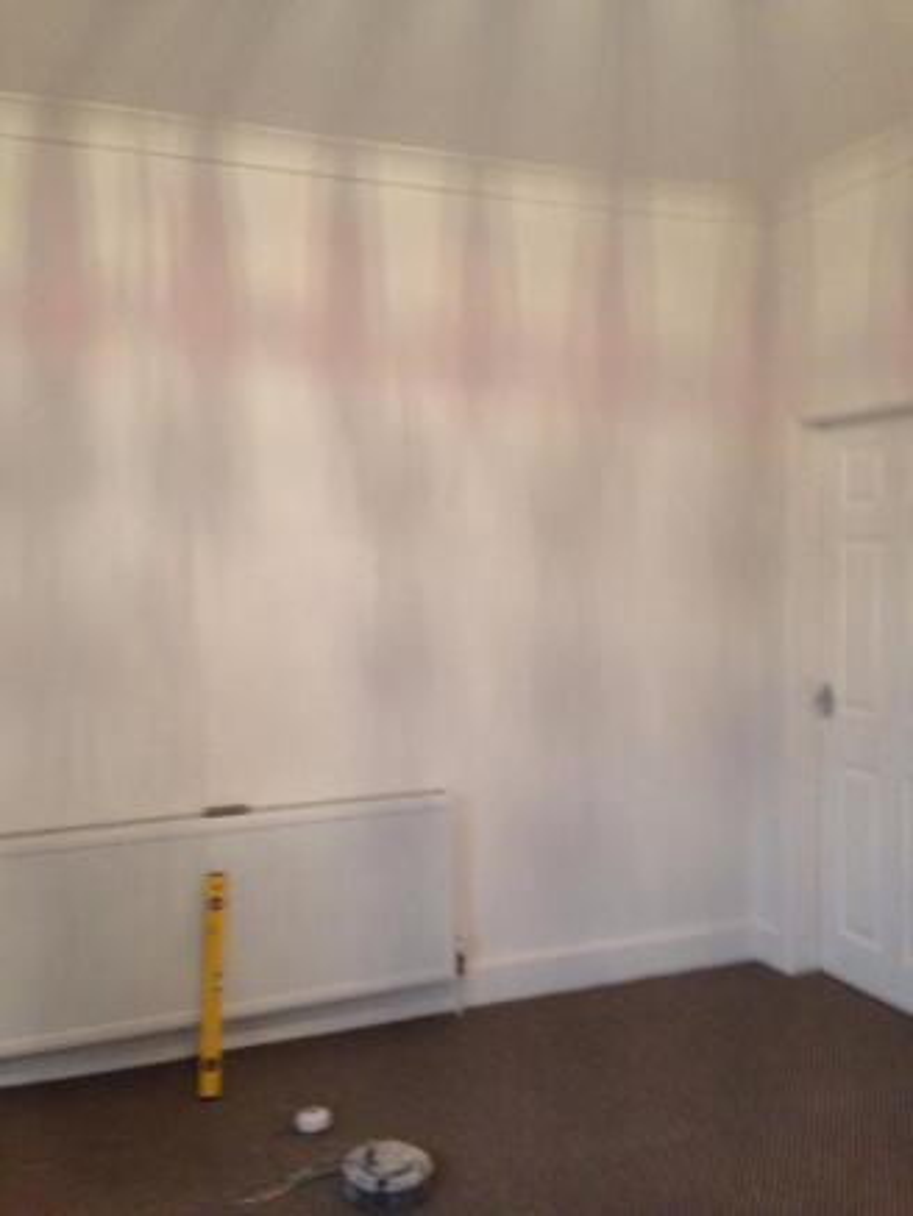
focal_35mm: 33
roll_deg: -1.0
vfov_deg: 55.3
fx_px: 1160
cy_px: 608
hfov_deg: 43.0
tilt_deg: -3.2
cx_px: 456
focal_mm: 4.12
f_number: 2.4
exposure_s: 1/20
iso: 160
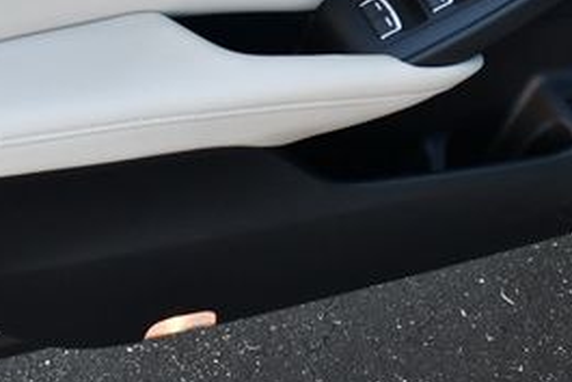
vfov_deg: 15.5
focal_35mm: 87
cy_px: 6
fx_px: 1383
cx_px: 229
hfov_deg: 23.3
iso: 400
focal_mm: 18
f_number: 4
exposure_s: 1/250
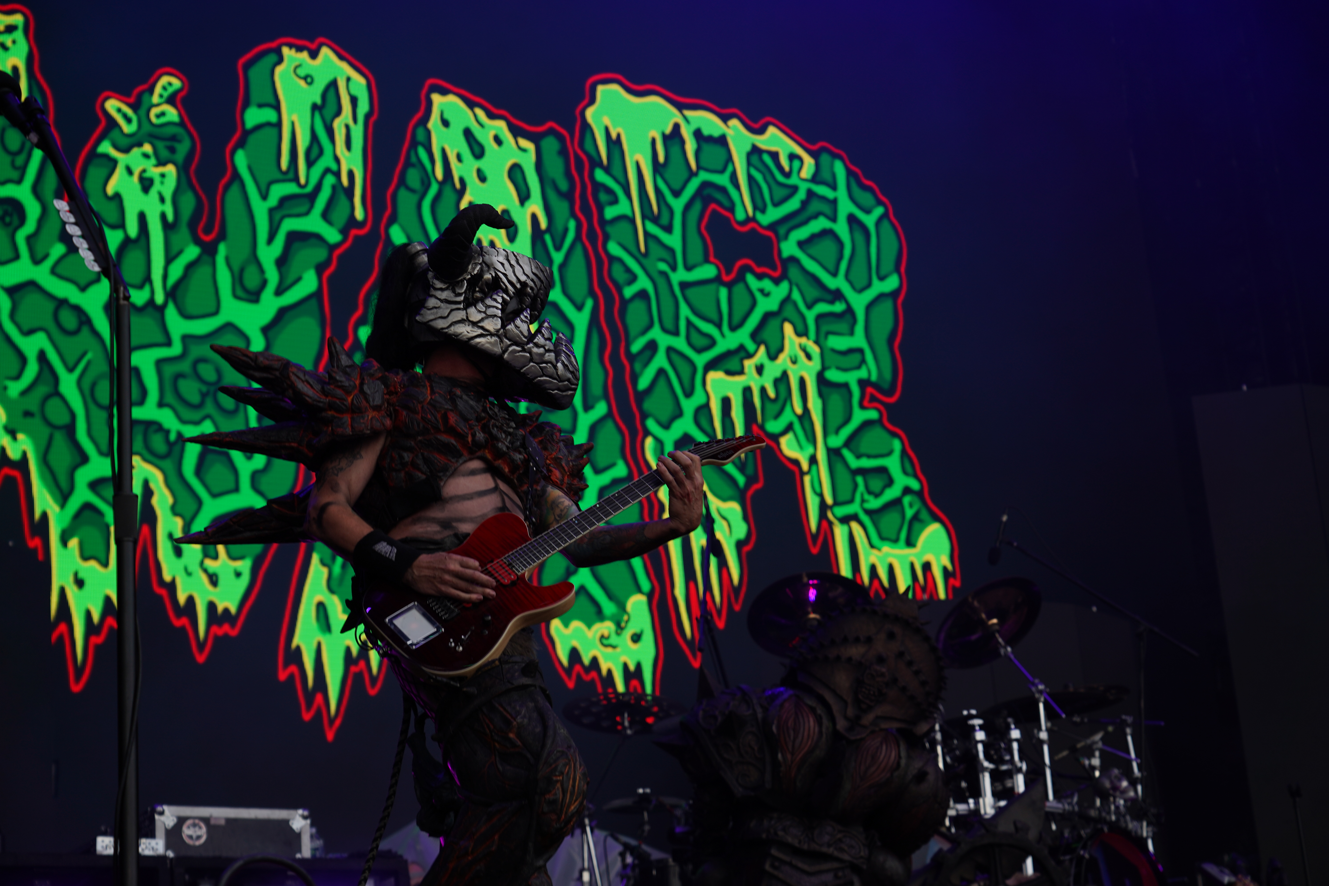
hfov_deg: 26.7
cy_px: 443
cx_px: 664
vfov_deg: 17.9
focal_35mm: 76
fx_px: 2805
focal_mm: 76
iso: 100
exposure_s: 1/160
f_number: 5.6
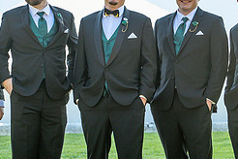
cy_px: 87
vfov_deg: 5.3
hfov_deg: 8.0
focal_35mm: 259
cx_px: 137
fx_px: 1712
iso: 400
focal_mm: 110
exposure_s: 1/500
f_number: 5.6
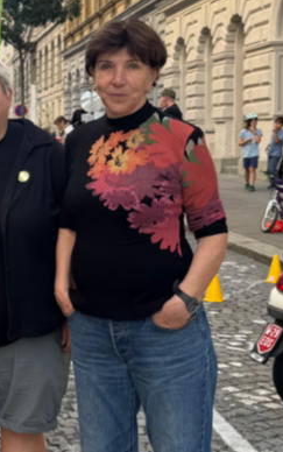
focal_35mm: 59
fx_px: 727
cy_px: 201
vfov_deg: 34.5
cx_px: -94
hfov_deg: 20.0
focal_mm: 6.8
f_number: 1.8
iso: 80
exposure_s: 1/442
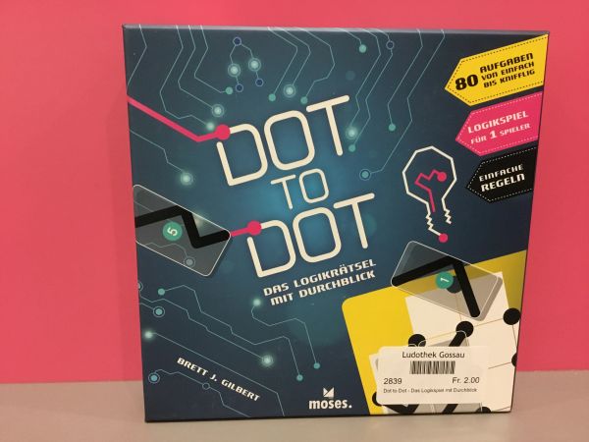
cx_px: 294
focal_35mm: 31
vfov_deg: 45.4
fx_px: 527
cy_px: 221
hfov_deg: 58.4
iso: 200
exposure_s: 1/20
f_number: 2.4
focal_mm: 3.3
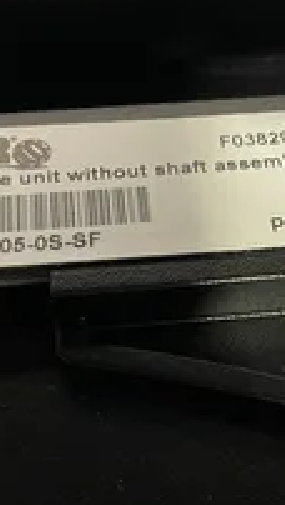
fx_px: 750
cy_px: 302
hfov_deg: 21.5
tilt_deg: -83.7
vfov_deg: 37.1
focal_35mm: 56
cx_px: 152
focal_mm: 4.2
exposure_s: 1/30
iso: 500
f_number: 1.6
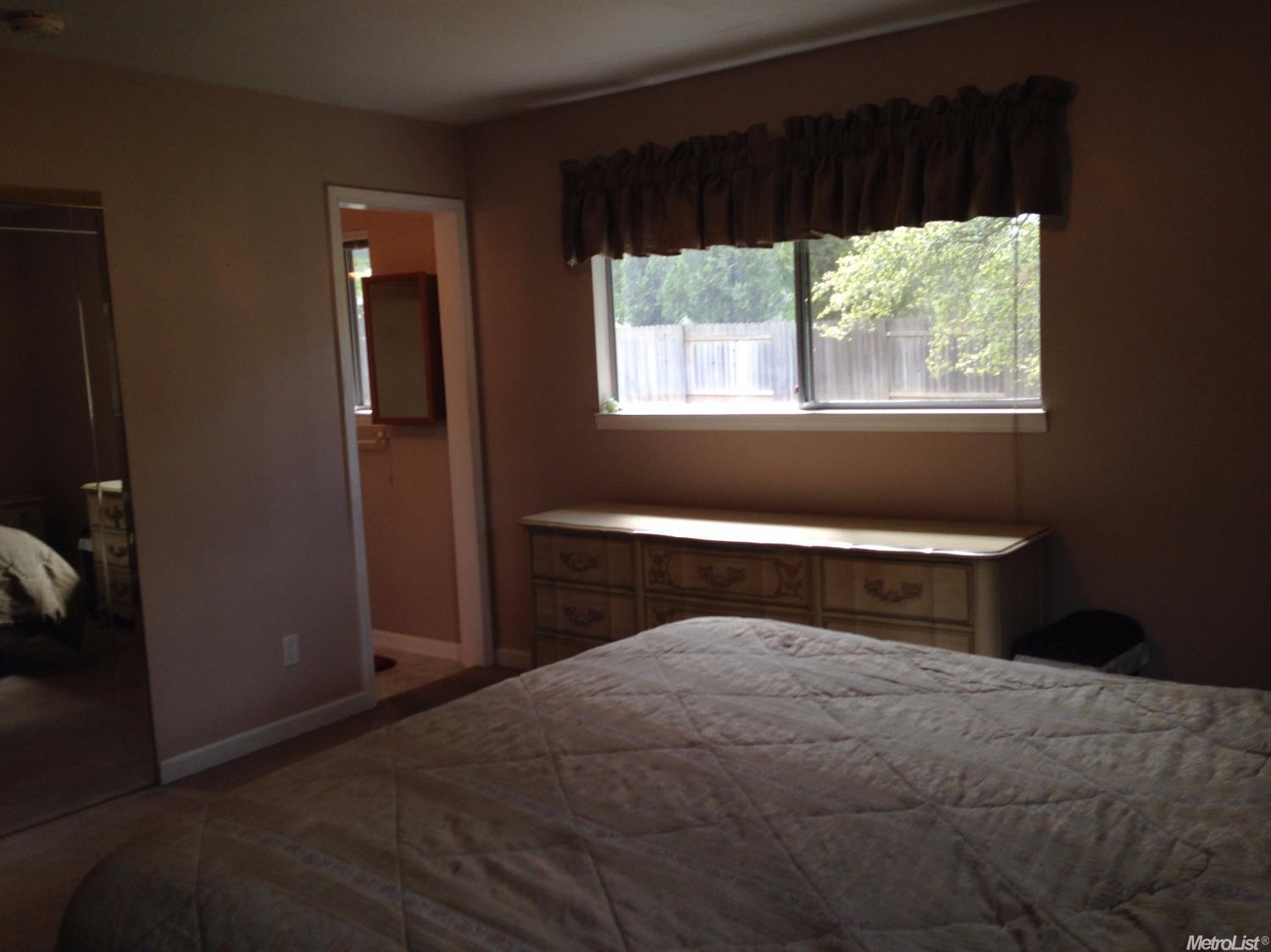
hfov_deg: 55.4
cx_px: 636
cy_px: 476
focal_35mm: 33
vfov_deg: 42.9
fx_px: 1211
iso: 50
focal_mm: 4.12
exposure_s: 1/40
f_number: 2.4
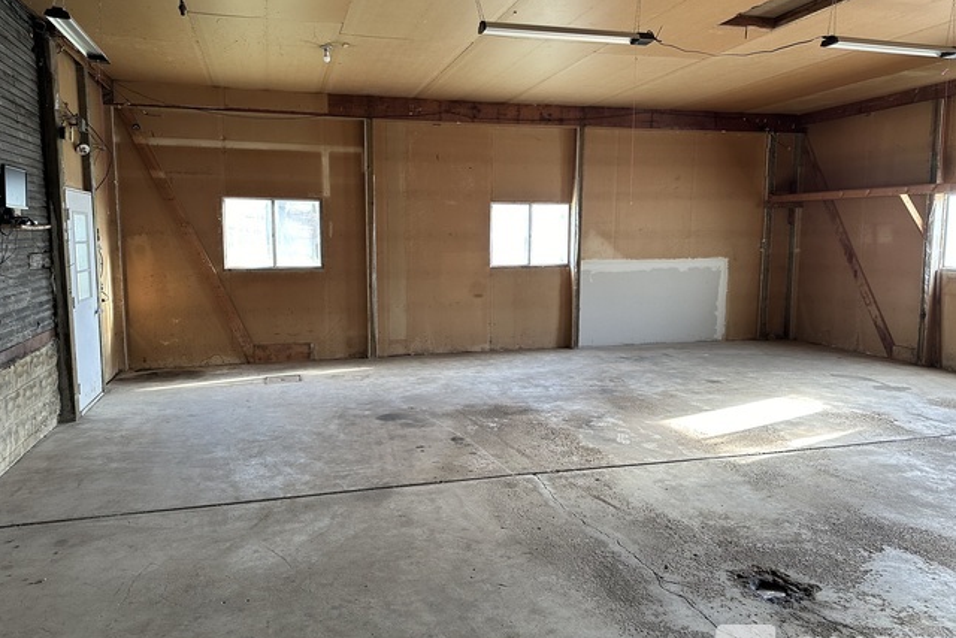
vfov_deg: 49.6
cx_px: 459
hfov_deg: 69.4
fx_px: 691
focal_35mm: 26
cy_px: 311
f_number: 1.78
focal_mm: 6.86
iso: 200
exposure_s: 1/121
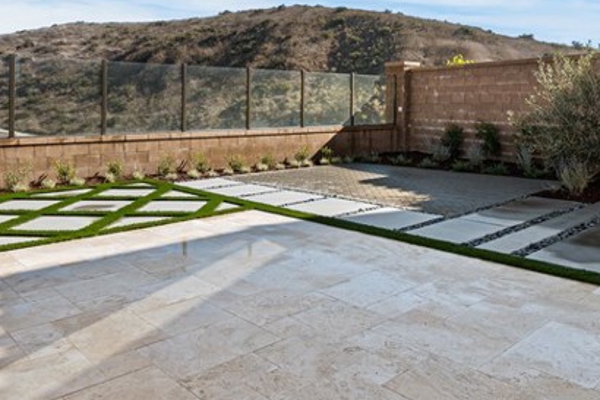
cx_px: 303
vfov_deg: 42.6
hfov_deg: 61.9
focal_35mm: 30
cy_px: 115
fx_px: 500
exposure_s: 1/320
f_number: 4
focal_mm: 12
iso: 100
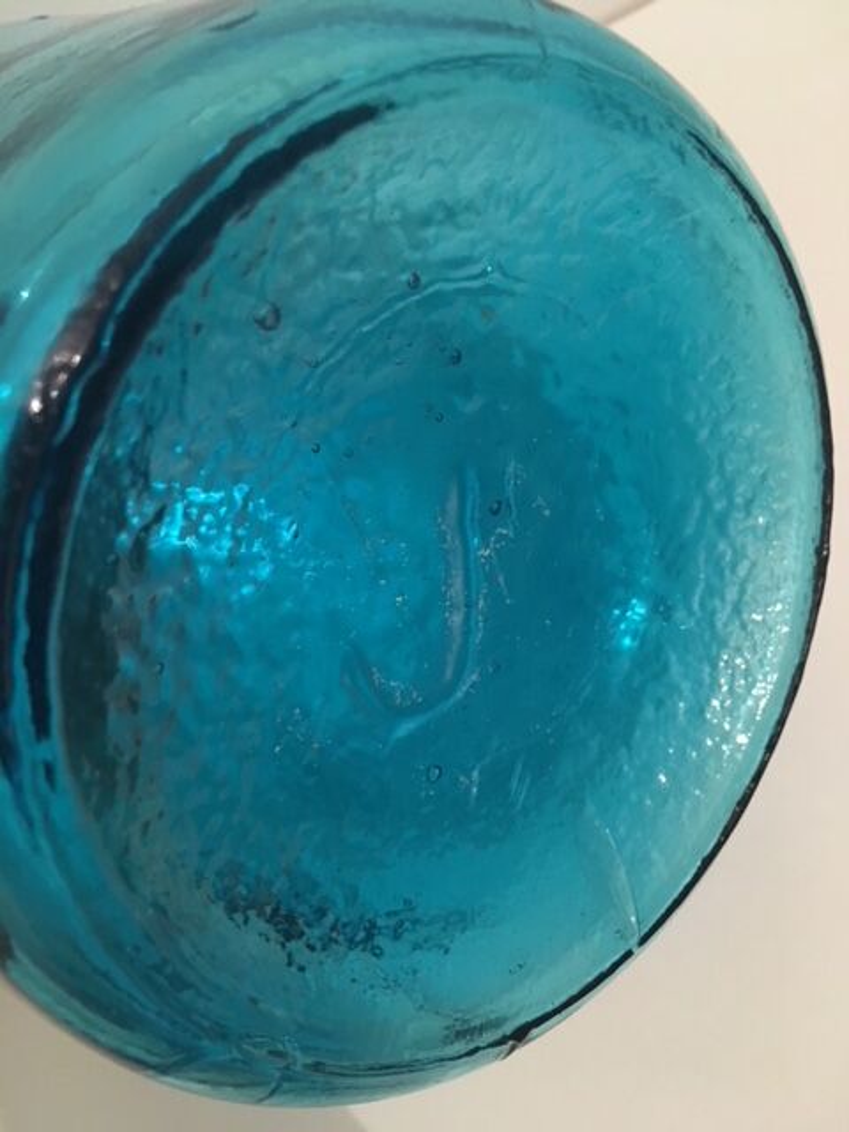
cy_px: 566
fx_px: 948
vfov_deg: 61.7
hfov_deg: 48.2
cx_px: 424
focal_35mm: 29
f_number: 2.2
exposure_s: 1/33
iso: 250
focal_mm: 4.15
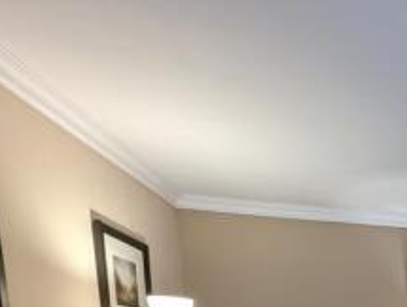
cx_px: 500
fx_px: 412
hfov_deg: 37.8
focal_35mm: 35
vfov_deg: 30.8
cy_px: 410
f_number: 2.2
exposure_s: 1/50
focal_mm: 1.95
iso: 247
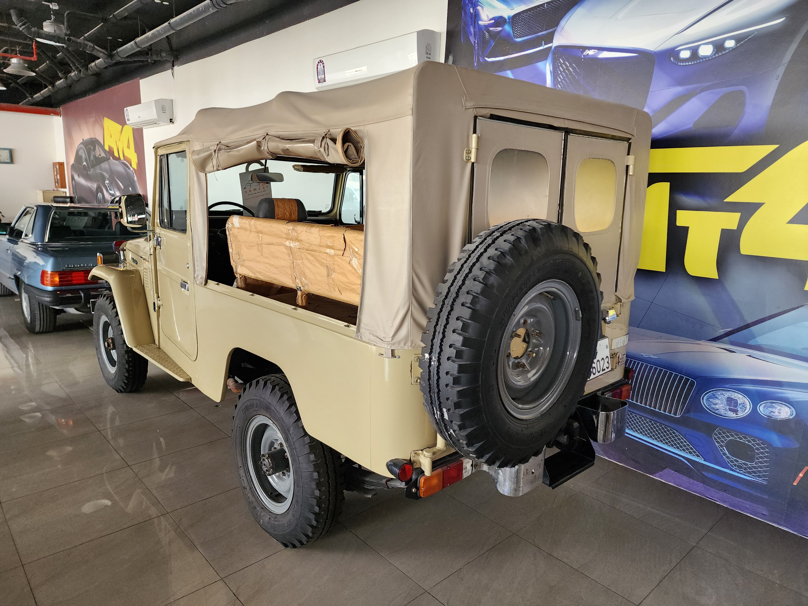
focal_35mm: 23
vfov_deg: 58.9
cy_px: 303
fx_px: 537
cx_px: 404
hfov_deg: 73.9
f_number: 1.8
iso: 200
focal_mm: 6.4
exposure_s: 1/120
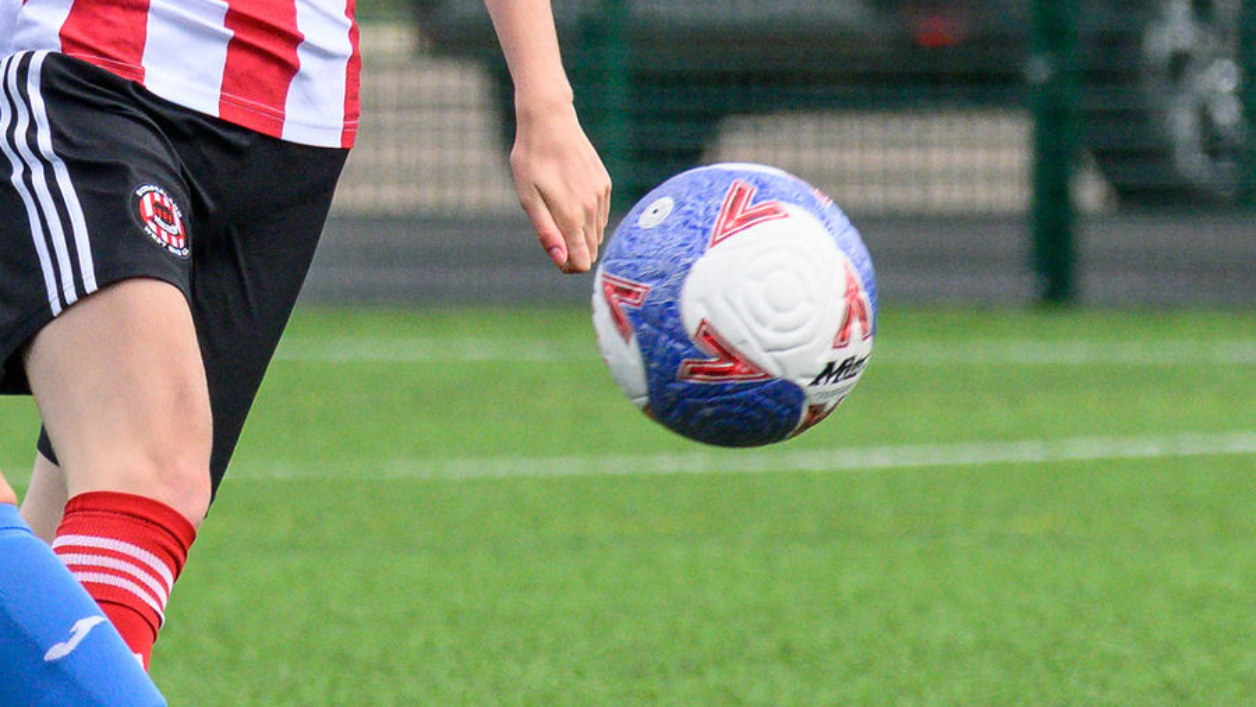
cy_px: -370
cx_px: 181
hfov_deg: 1.4
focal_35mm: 1515
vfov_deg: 0.8
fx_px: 50460
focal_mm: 230
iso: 800
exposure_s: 1/2000
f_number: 5
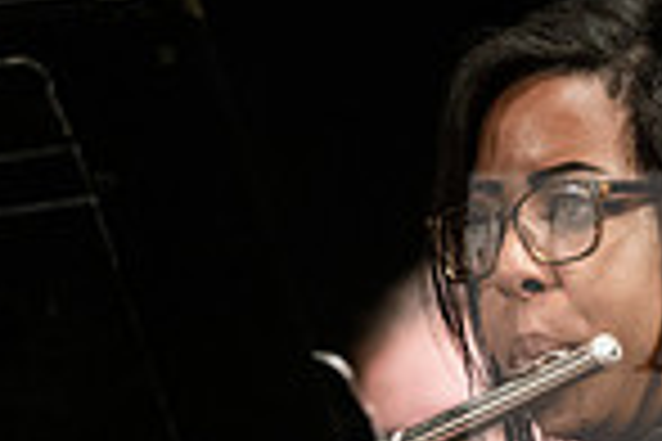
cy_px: 718
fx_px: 14471
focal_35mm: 787
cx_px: 333
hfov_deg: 2.6
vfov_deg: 1.7
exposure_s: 1/200
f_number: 2.8
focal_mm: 200
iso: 4000
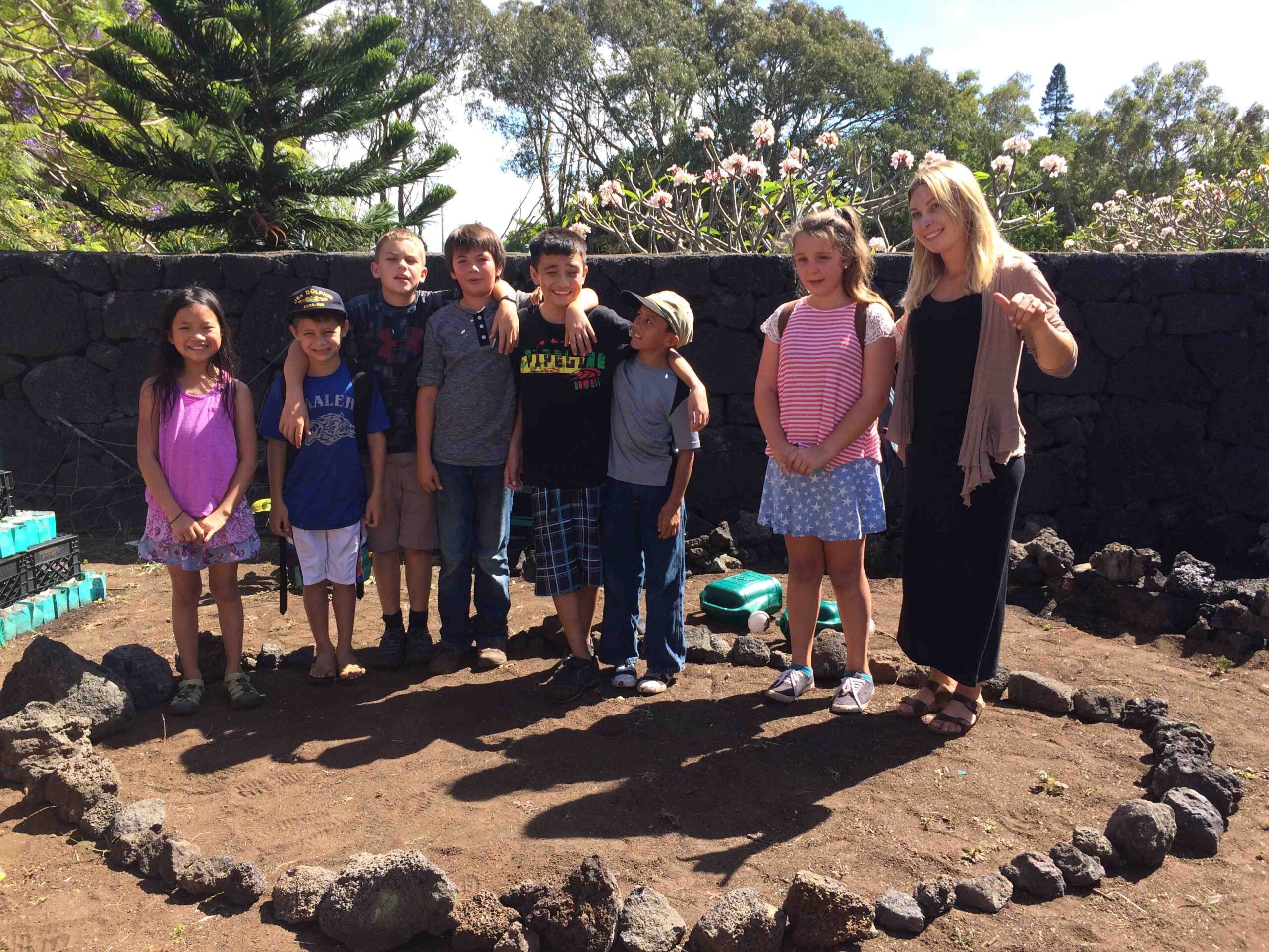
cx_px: 634
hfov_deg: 61.7
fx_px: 1063
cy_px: 476
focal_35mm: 29
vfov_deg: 48.2
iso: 32
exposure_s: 1/695
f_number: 2.2
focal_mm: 4.15
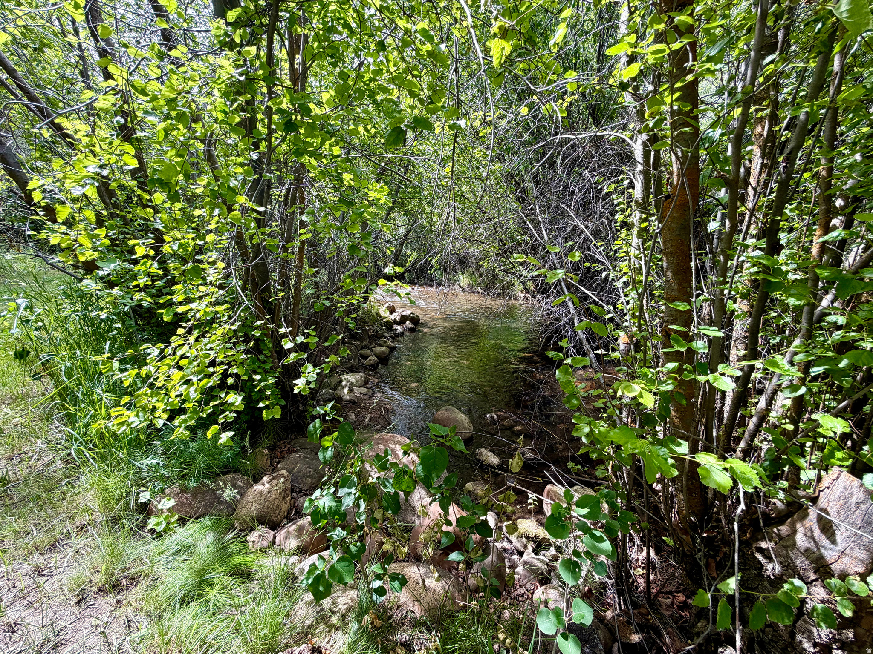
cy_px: 327
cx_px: 436
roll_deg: +0.7
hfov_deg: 102.1
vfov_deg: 85.7
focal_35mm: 14
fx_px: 353
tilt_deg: -13.6
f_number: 2.2
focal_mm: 2.22
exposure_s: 1/121
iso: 50
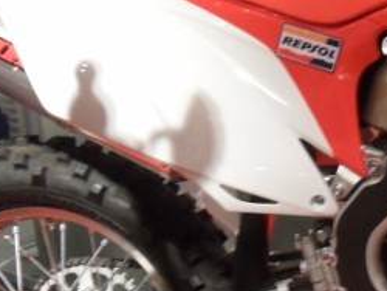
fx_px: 1253
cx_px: 522
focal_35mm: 112
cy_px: 190
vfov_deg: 13.2
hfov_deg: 16.5
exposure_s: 1/20
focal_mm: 6.2
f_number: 2.8
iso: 200
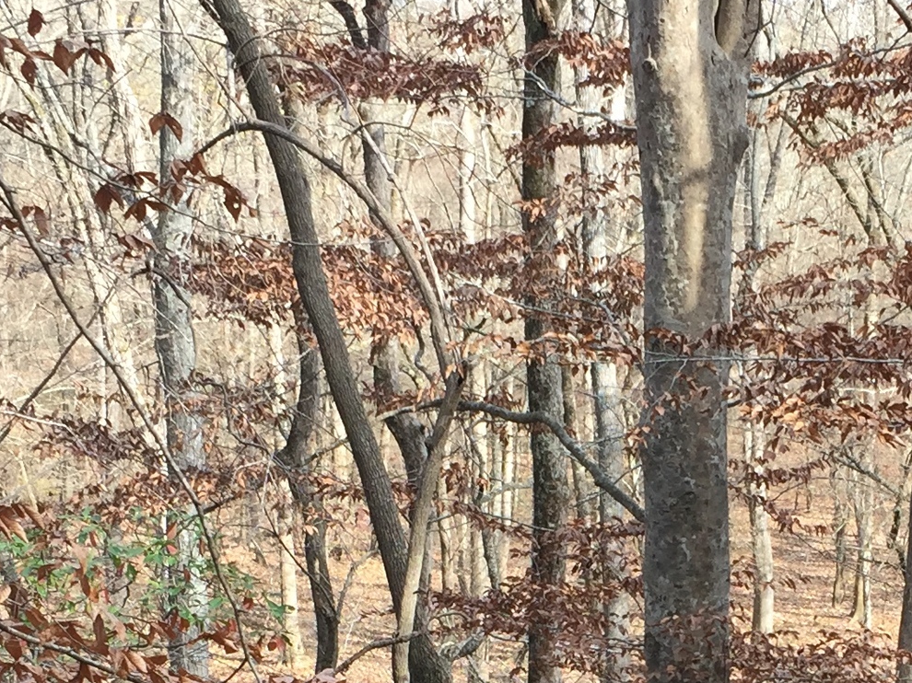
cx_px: 744
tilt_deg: -15.4
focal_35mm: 90
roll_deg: -2.0
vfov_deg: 15.7
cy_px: 851
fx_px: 2371
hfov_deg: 21.5
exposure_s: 1/255
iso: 32
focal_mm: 4.15
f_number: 2.2
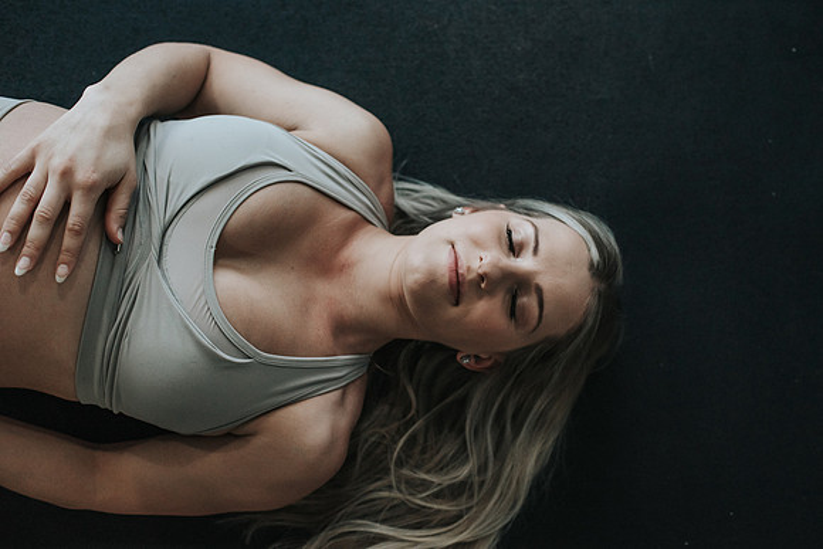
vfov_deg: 33.8
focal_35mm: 39
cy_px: 289
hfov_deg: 49.0
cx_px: 454
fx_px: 902
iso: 800
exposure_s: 1/250
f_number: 3.2
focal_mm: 35
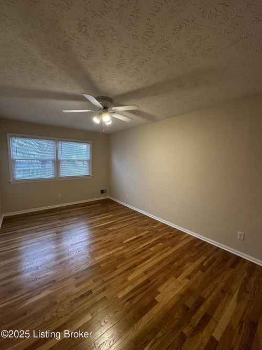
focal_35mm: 14
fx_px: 141
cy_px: 175
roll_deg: -0.3
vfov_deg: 102.1
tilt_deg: -3.4
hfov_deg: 85.7
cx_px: 131
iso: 250
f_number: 2.2
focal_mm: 2.22
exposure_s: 1/120
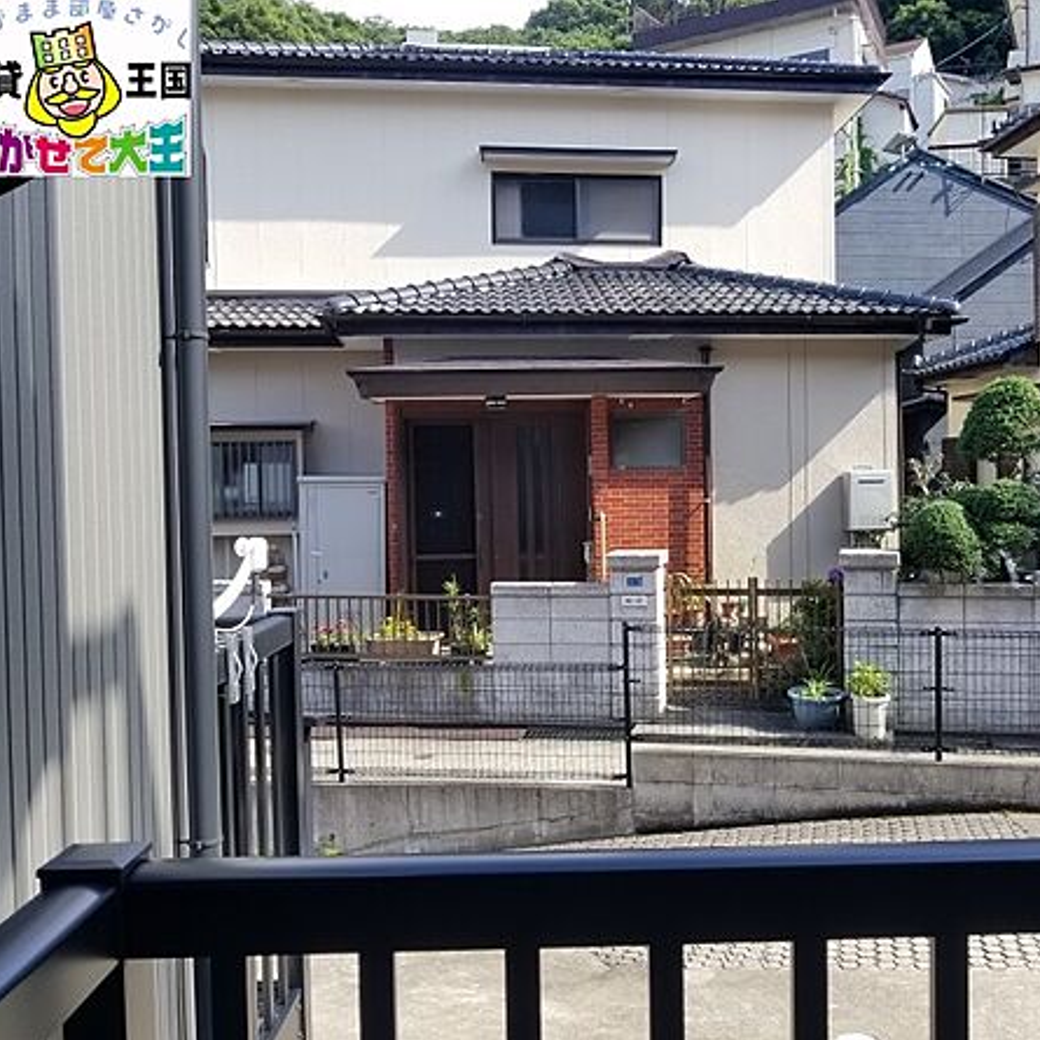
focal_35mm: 31
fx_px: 1054
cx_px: 657
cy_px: 524
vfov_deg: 52.5
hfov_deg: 51.9
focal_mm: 4.25
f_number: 1.7
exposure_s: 1/816
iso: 50
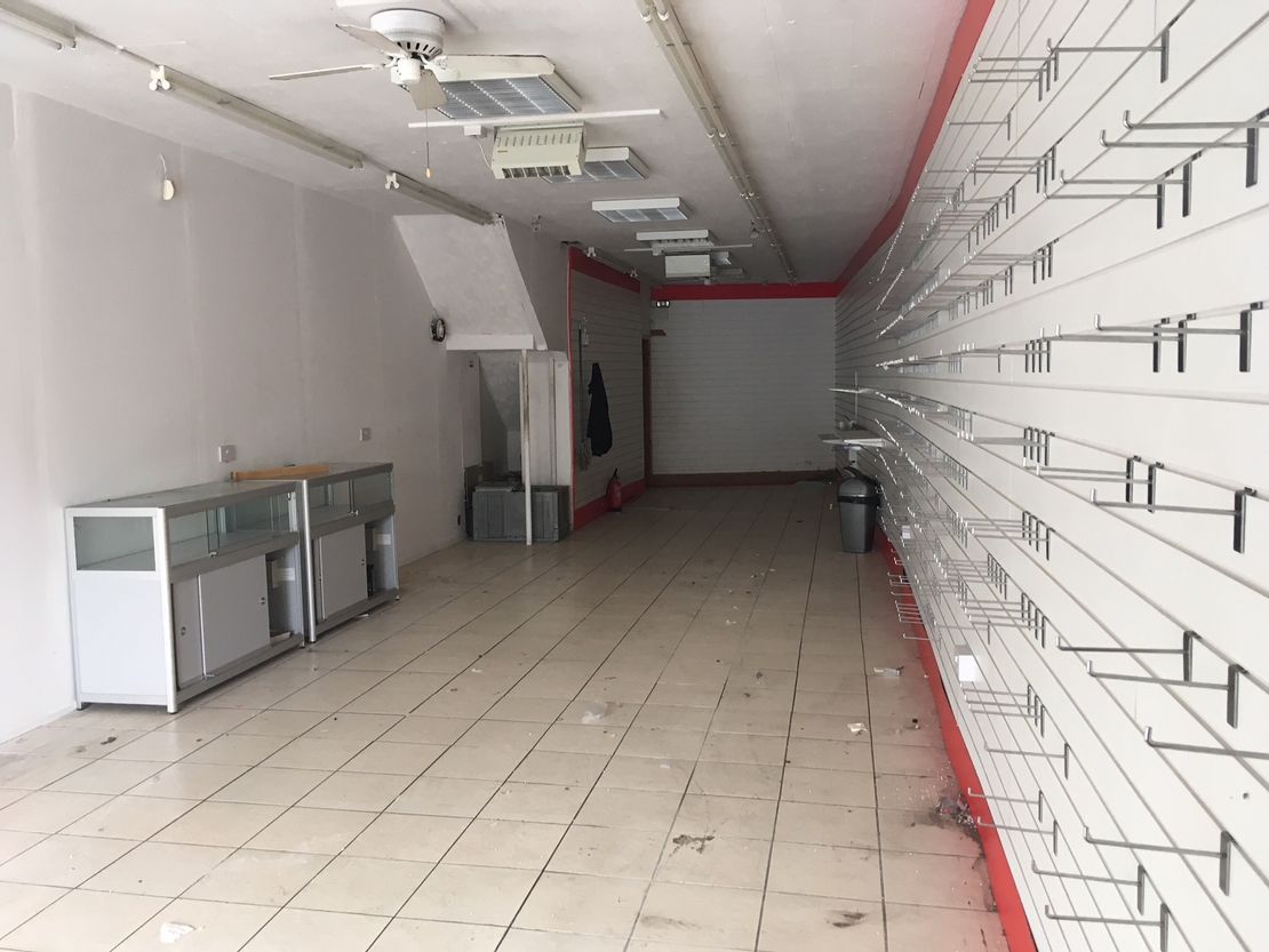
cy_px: 476
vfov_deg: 48.2
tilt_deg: -6.3
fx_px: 1063
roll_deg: +1.1
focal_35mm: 29
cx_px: 634
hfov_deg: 61.6
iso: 80
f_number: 2.2
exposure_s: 1/33
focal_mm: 4.15
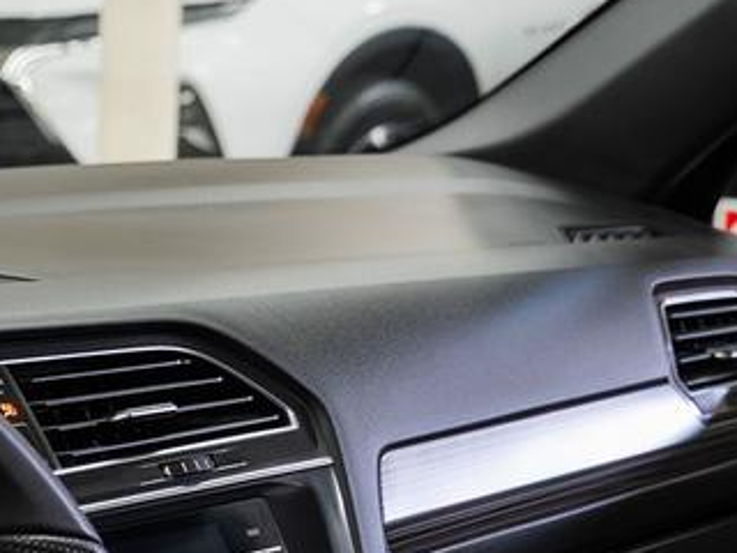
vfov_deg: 10.1
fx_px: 2981
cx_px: -96
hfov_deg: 13.8
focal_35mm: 140
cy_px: 927
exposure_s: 1/3
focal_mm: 32
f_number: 5.6
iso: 100
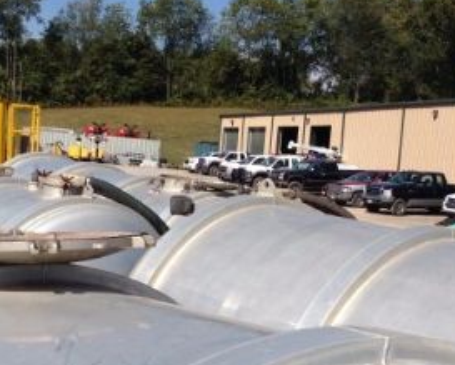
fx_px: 1078
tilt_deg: -8.2
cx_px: 158
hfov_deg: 23.7
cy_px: 297
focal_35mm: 80
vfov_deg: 19.0
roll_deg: -4.2
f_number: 2.4
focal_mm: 4.28
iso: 50
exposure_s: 1/2632
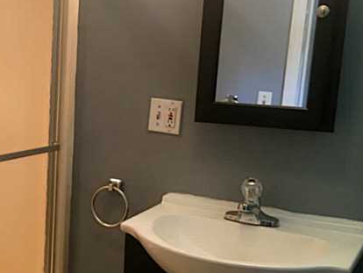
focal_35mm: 56
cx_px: 49
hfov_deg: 32.9
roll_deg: -2.1
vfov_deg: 26.1
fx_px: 588
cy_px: 161
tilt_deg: -8.8
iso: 125
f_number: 2.2
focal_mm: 4.15
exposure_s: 1/33
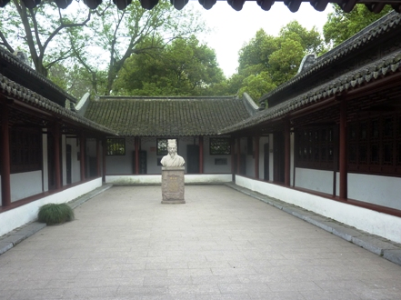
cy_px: 168
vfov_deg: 48.1
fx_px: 336
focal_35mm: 29
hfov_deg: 61.5
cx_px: 179
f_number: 3.5
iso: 125
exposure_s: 1/100
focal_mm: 4.1
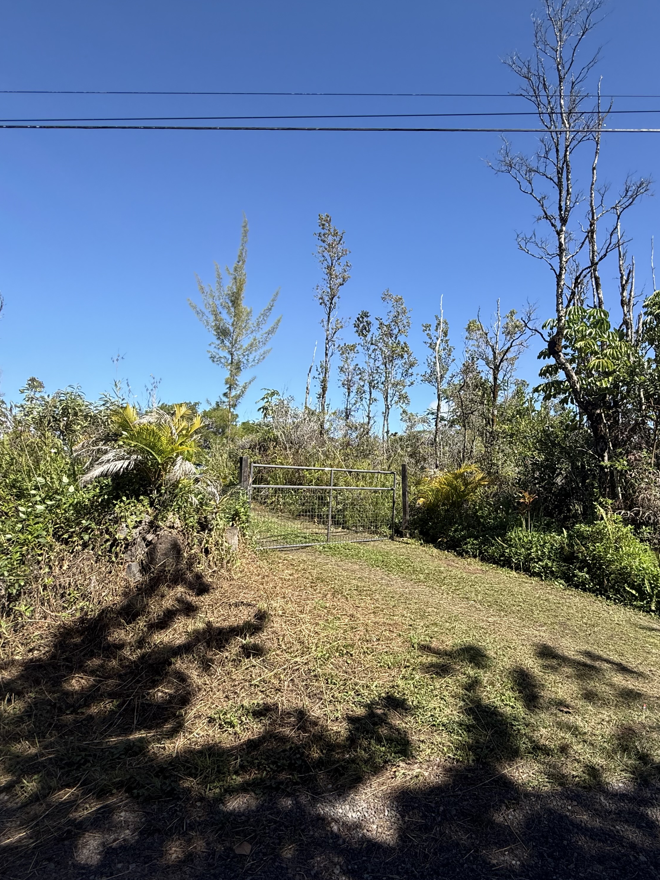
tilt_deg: +6.3
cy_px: 441
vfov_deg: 84.7
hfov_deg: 67.7
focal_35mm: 19
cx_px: 411
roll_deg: +0.2
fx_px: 483
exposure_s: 1/1431
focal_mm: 2.22
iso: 50
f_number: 2.2
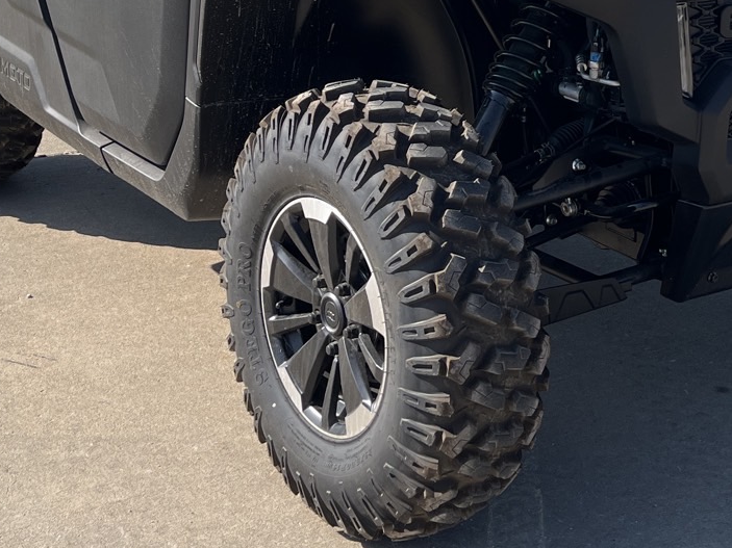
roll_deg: -3.0
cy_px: -25
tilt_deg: -12.4
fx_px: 1501
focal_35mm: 71
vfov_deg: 20.0
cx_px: 518
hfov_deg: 27.2
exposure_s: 1/1957
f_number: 1.6
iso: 50
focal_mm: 5.1
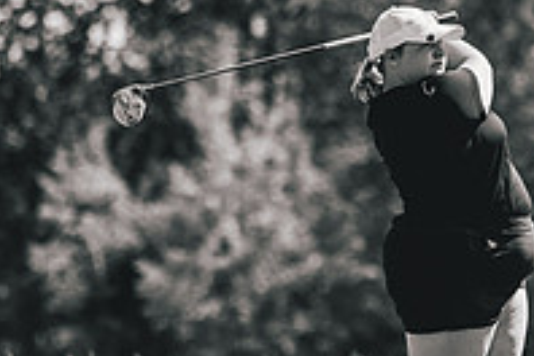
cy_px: 217
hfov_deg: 4.5
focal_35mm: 453
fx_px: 6719
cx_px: 429
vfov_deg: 3.0
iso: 100
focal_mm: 150
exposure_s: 1/2000
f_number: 2.8
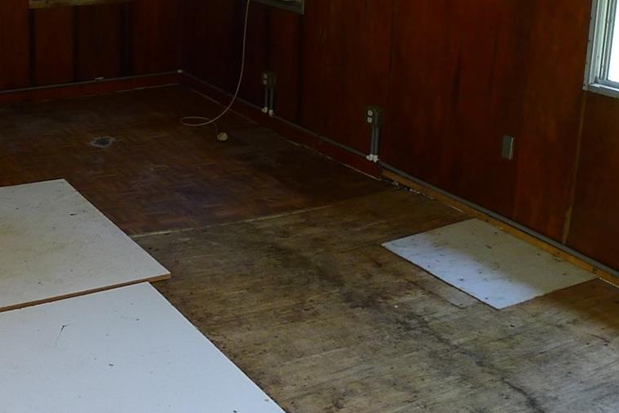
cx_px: 196
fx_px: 1118
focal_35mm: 65
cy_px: 138
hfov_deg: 30.7
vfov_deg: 20.8
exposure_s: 1/60
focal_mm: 5.1
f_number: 2
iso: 160
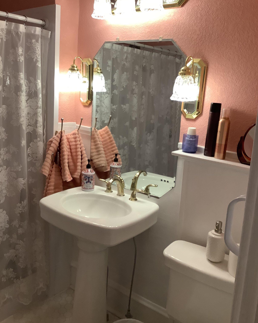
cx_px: 131
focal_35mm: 33
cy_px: 155
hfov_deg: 44.5
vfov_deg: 54.2
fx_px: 315
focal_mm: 3.3
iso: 125
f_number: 2.4
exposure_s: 1/60
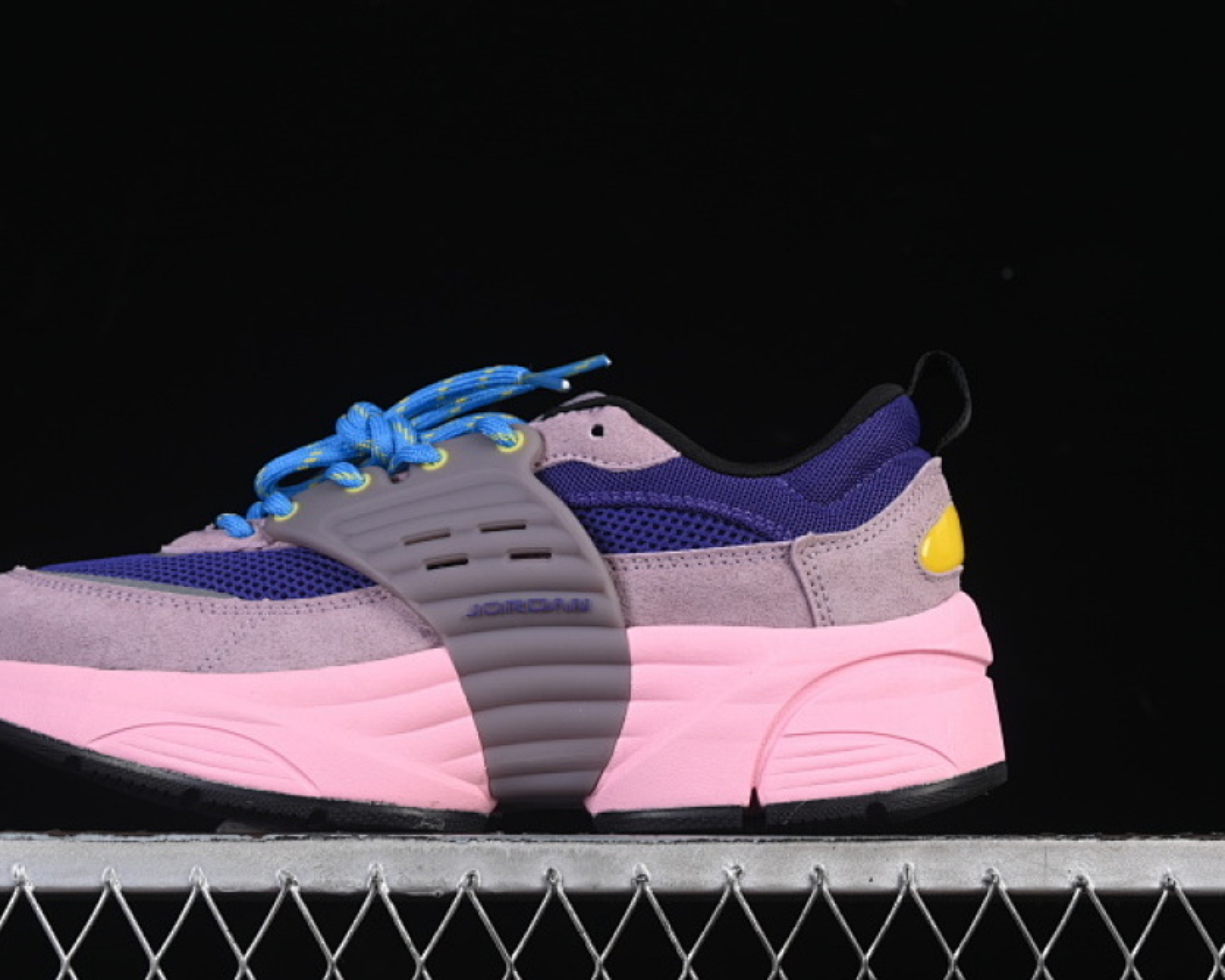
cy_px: 511
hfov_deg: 21.0
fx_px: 3299
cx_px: 472
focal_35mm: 91
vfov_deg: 16.9
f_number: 8
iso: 160
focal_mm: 50
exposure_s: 1/80
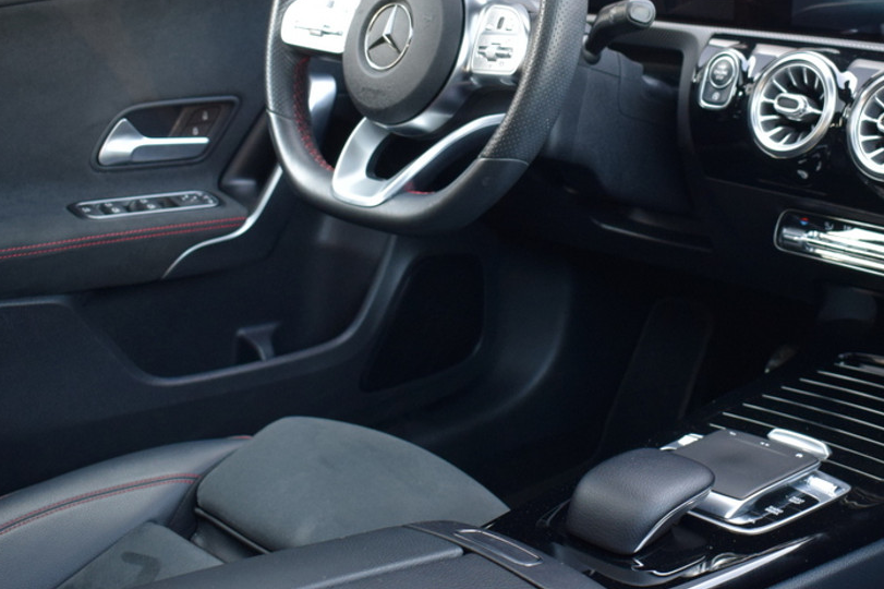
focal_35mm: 57
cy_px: 190
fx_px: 1399
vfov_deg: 23.6
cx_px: 635
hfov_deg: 34.5
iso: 640
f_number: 4
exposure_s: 1/60
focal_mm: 22
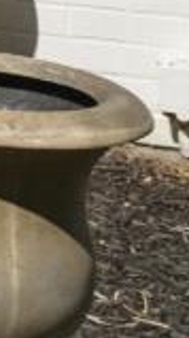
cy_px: -501
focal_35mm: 218
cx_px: -1068
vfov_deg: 8.9
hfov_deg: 4.1
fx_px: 1950
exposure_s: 1/1500
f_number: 2.8
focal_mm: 8.4
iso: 100
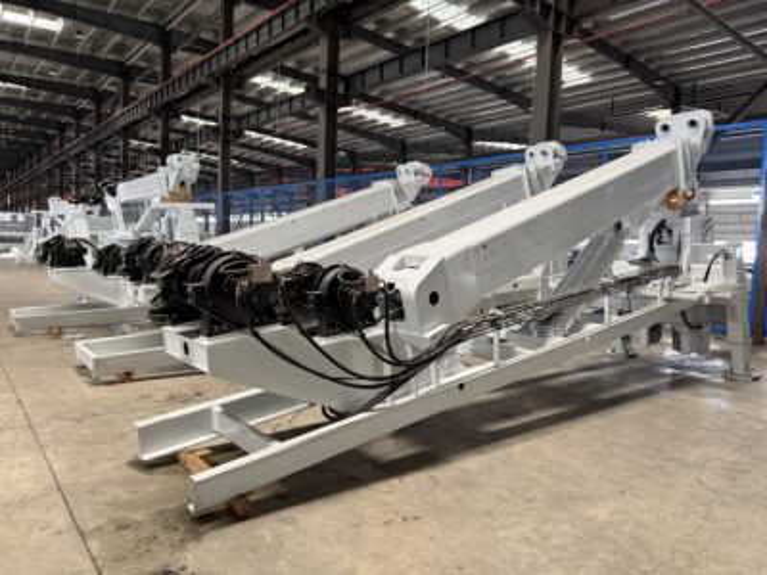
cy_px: 288
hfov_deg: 71.6
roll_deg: -2.2
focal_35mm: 24
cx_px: 384
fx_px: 532
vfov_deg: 56.8
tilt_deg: -2.0
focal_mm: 6.76
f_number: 1.78
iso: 400
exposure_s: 1/60
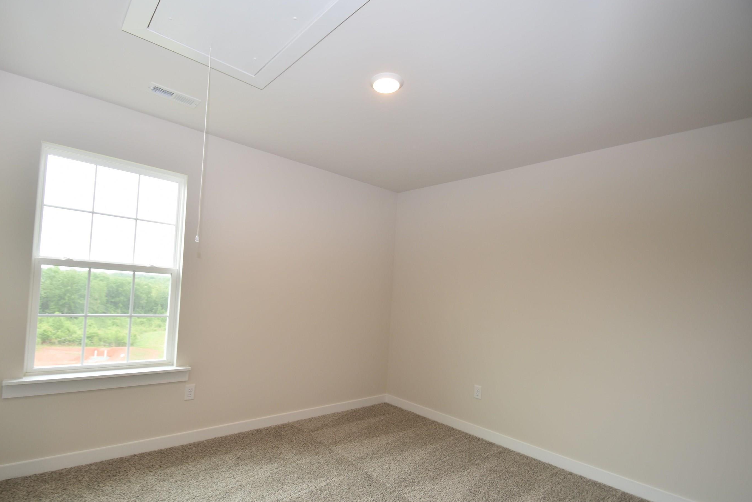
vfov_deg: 70.4
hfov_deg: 93.1
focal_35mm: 17
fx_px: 355
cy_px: 270
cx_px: 349
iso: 200
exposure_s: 1/80
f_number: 4.5
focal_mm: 10
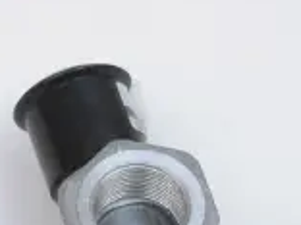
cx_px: 83
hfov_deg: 6.1
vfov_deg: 4.6
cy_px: 260
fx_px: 2800
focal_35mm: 322
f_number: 6.7
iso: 100
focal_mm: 23.4
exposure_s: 1
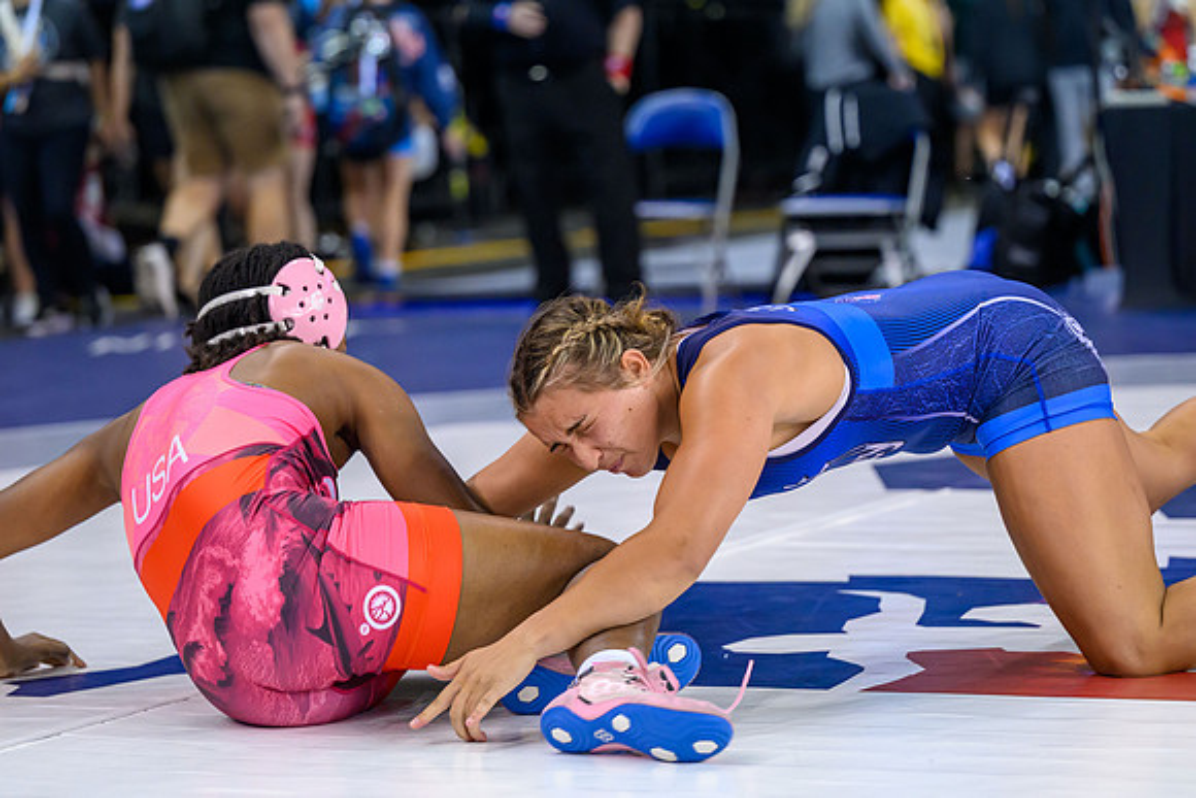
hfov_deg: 16.7
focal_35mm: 123
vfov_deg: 11.2
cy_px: 331
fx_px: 4073
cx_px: 718
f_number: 2.8
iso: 3200
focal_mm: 101
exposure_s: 1/800
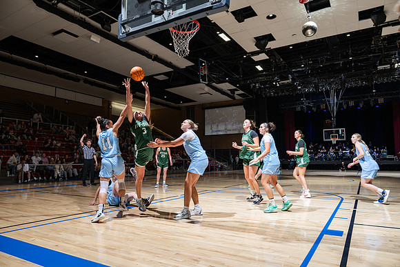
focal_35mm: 24
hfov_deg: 73.7
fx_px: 267
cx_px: 200
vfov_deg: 53.2
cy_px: 134
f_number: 5
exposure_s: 1/100
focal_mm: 24
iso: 80
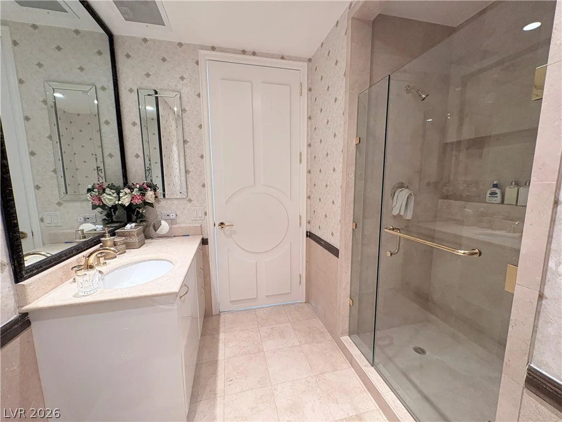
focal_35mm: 14
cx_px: 281
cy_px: 211
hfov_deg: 102.1
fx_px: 227
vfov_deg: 85.7
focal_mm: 2.22
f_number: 2.2
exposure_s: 1/60
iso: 250
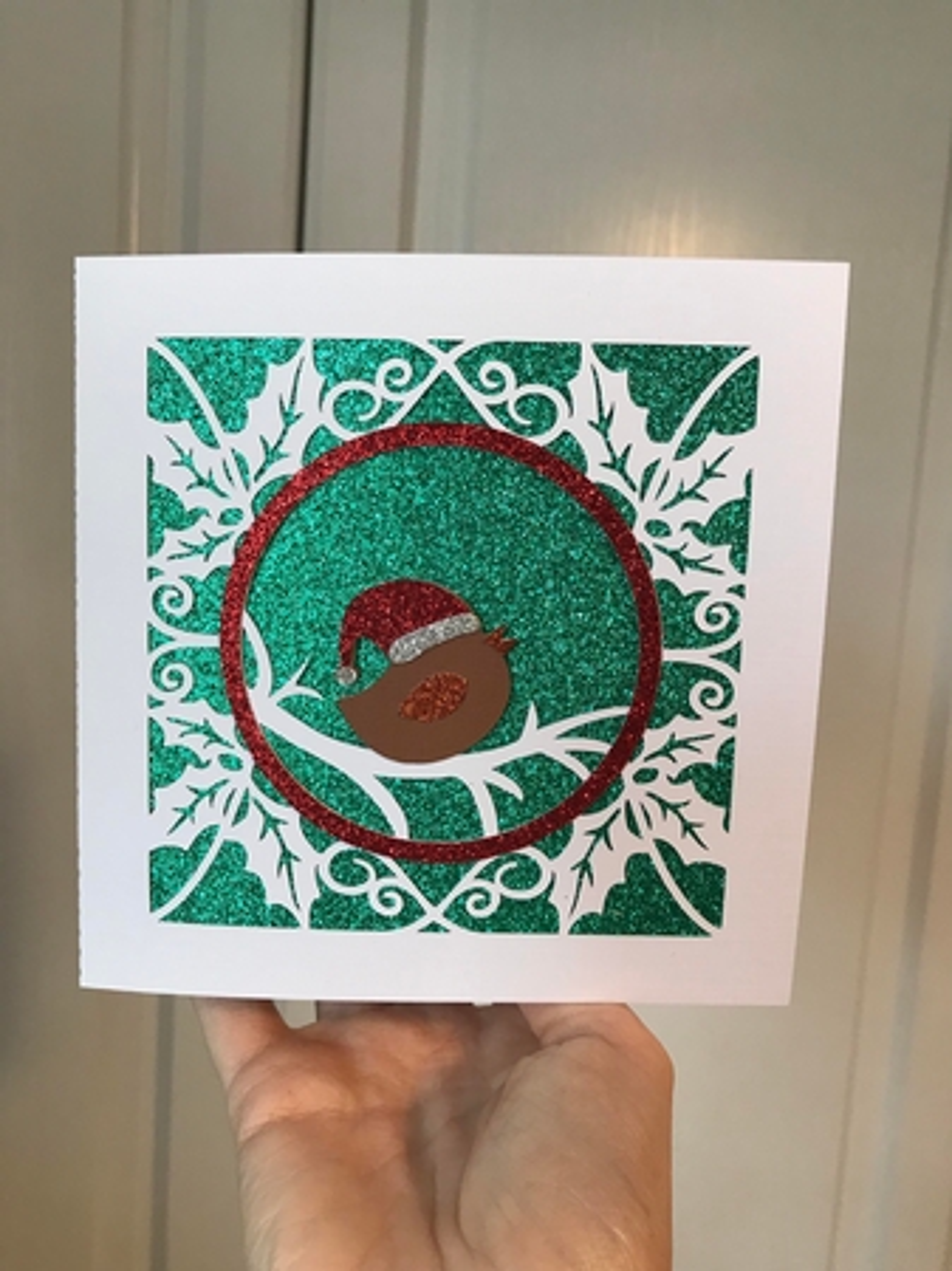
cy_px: 636
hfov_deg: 49.7
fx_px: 1028
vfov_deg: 63.5
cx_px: 476
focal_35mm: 28
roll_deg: -3.0
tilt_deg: -6.4
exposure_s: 1/33
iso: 32
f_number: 1.8
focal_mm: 3.99
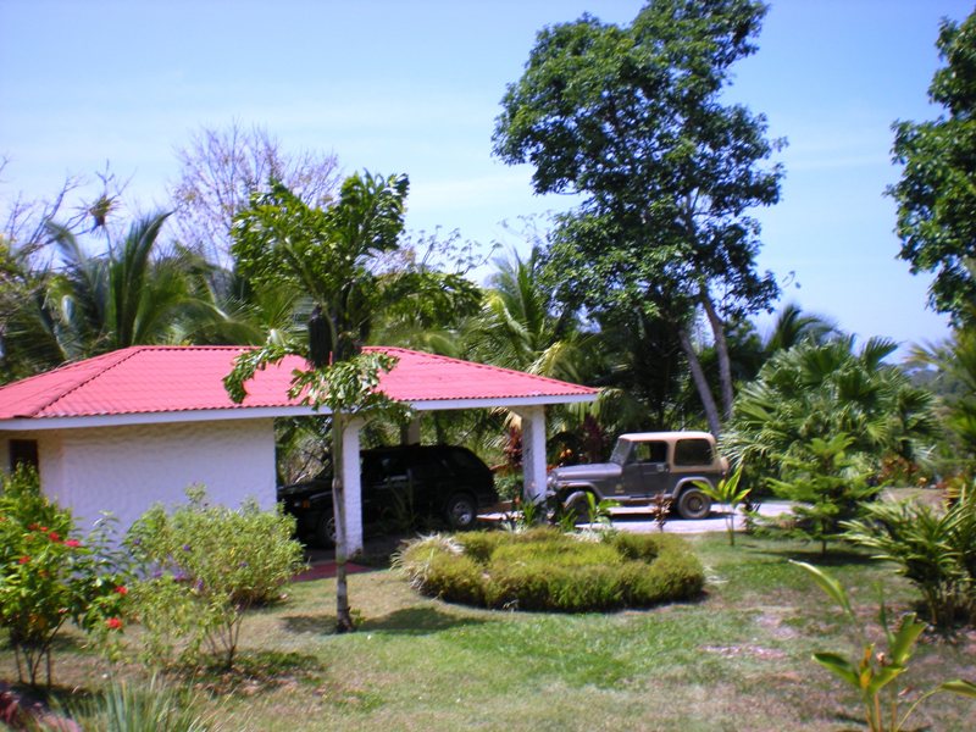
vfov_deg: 37.7
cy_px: 366
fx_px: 1071
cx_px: 488
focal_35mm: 38
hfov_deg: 49.0
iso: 64
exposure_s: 1/365
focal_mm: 6.3
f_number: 4.6
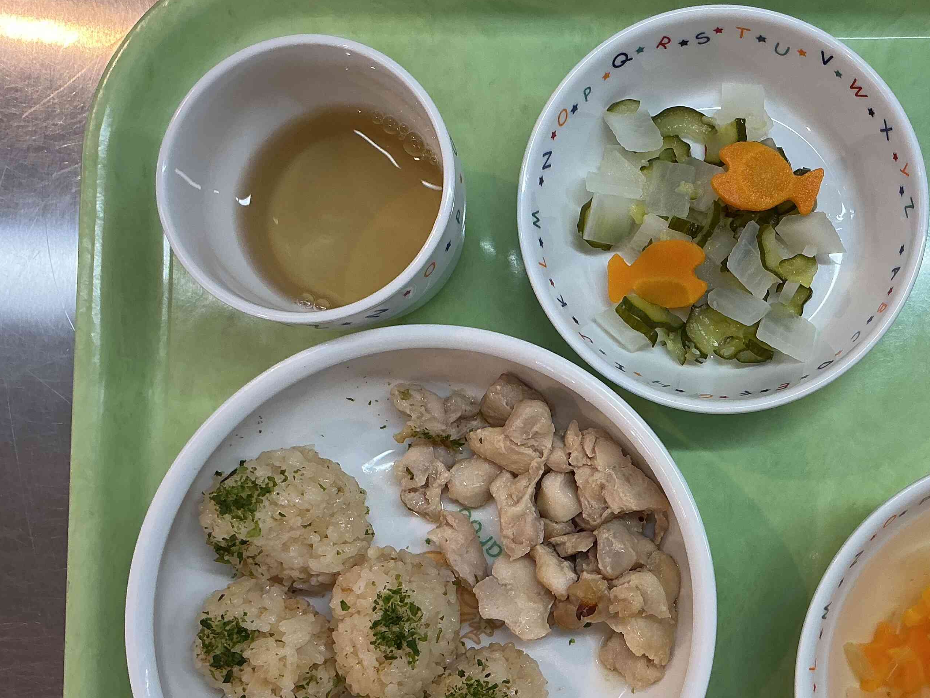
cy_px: 421
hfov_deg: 39.9
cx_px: 713
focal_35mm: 46
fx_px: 1236
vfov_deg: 31.4
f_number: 1.8
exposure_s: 1/100
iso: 40
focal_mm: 3
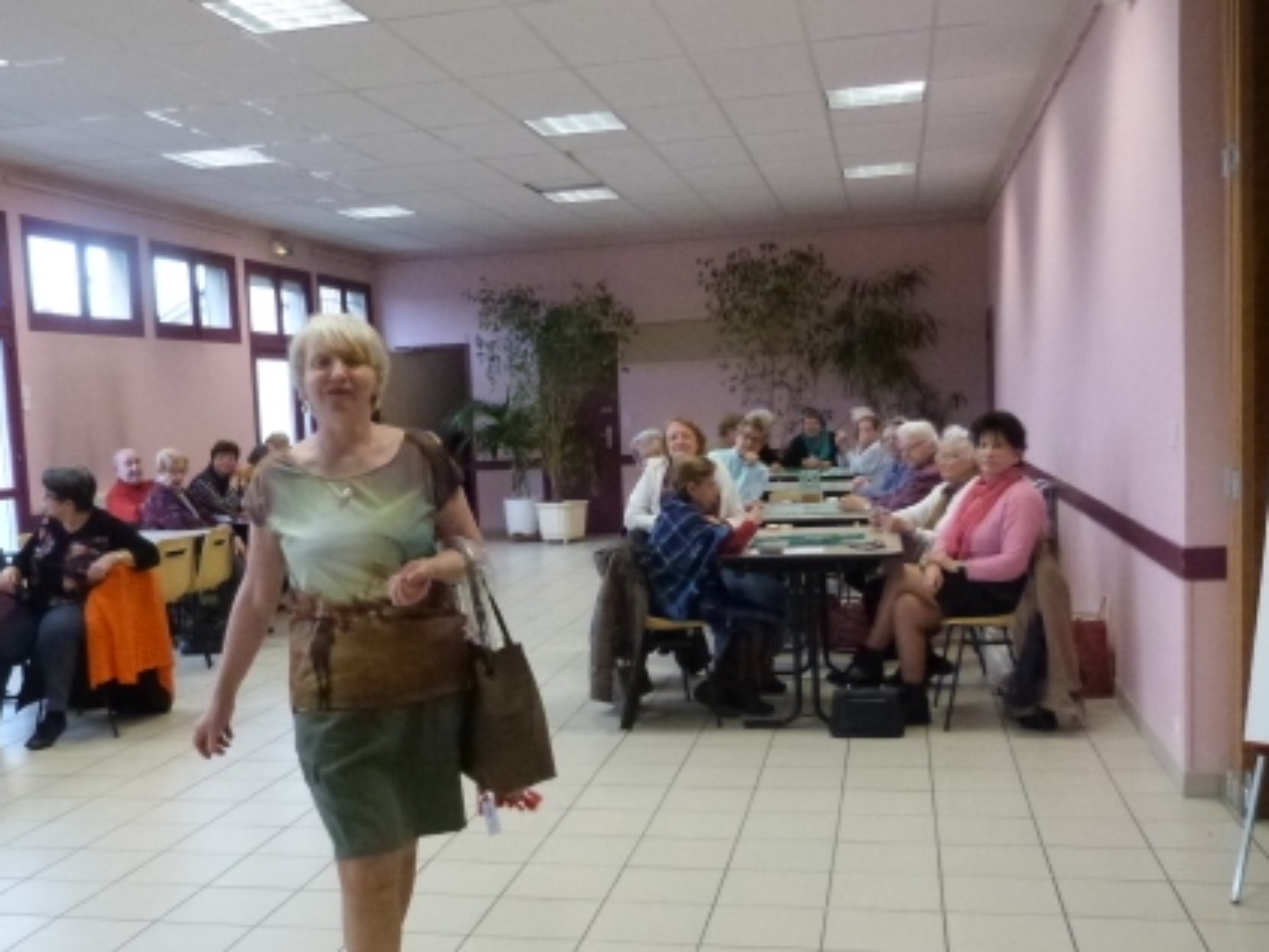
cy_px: 545
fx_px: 1393
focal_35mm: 38
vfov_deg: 37.7
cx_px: 534
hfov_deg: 48.8
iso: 800
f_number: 2.8
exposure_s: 1/125
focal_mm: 4.5
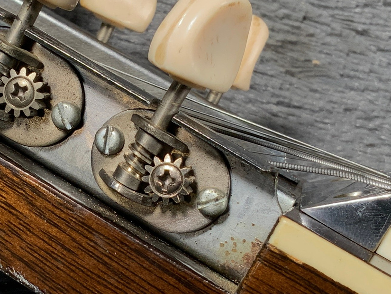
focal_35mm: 90
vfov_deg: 16.4
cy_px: 191
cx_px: 118
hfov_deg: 21.6
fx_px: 1017
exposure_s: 1/104
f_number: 1.8
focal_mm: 3
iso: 32
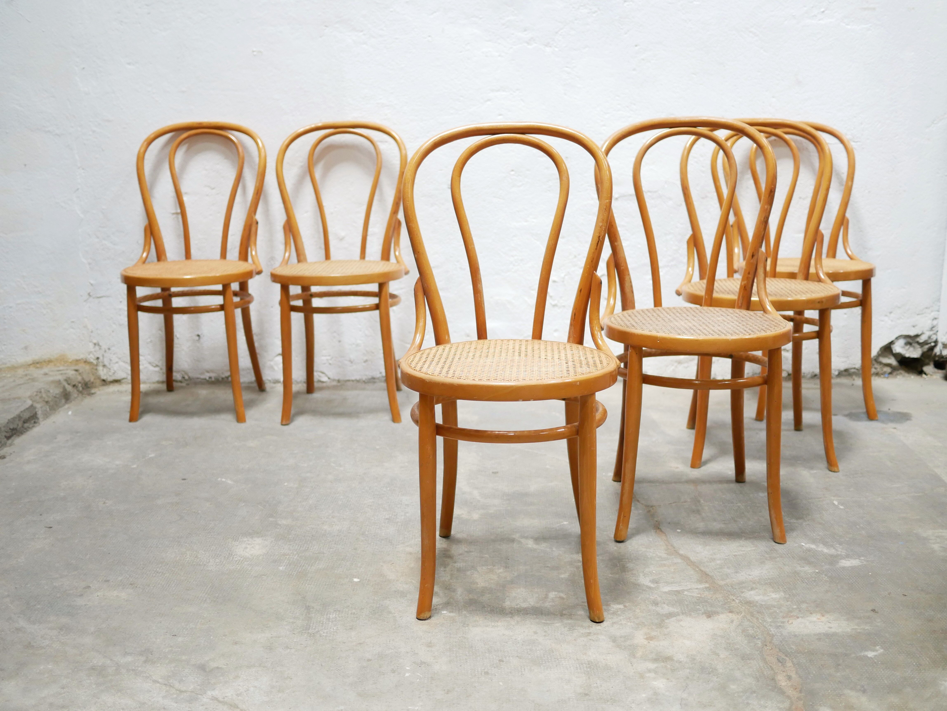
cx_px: 474
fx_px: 1095
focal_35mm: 40
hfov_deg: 46.8
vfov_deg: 36.0
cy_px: 356
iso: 800
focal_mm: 20
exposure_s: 1/60
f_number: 1.7
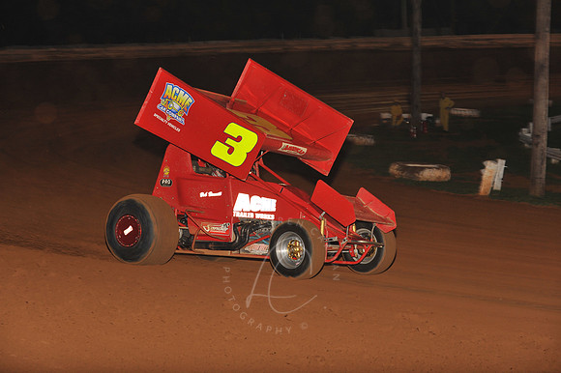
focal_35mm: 105
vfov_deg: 13.0
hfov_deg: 19.5
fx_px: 1635
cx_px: 280
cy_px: 186
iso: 800
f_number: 6.3
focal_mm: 105
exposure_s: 1/320
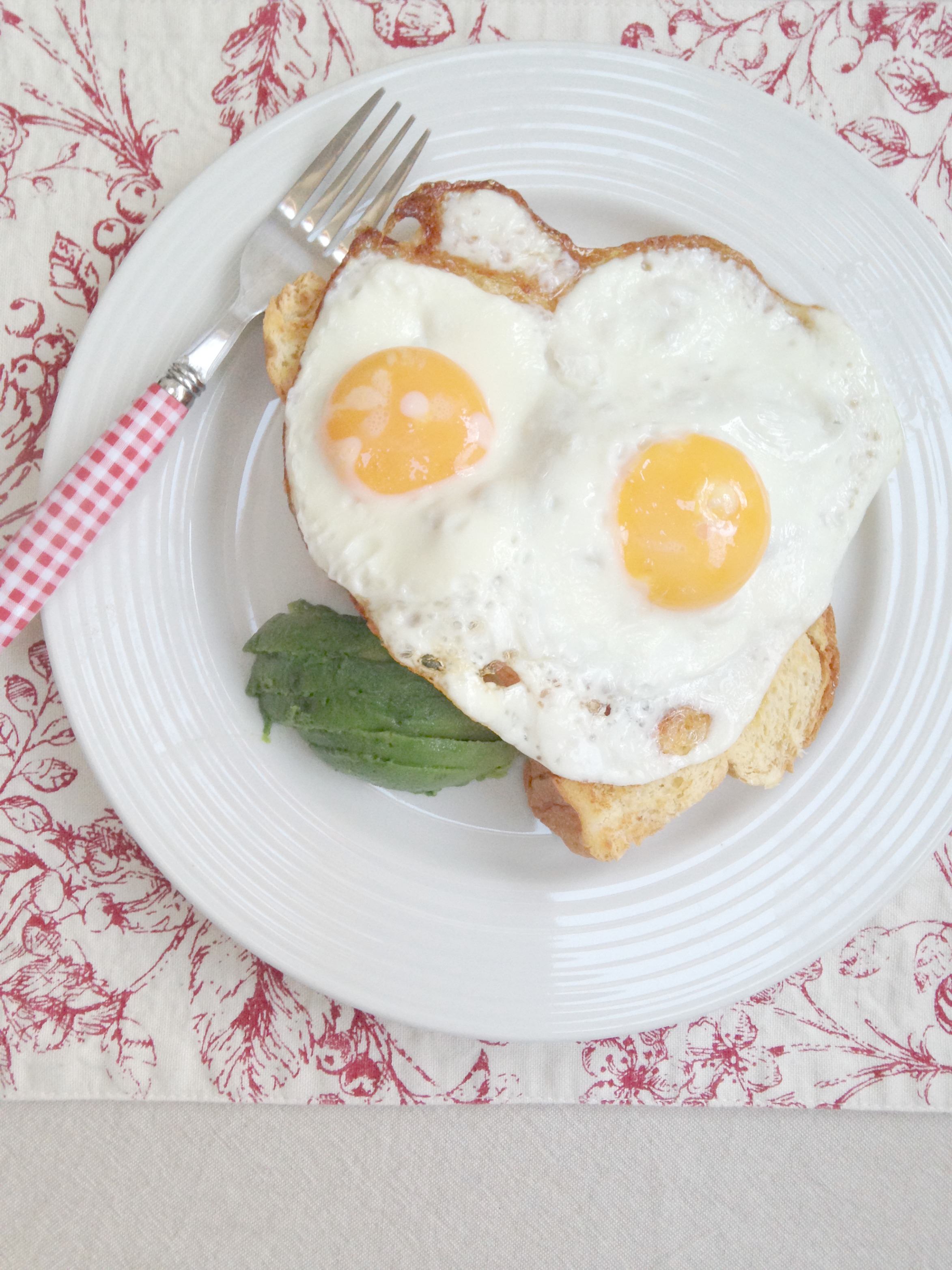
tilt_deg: -85.9
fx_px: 1210
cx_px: 476
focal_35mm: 33
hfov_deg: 42.9
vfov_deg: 55.4
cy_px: 635
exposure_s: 1/20
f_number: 2.4
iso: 125
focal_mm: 4.12
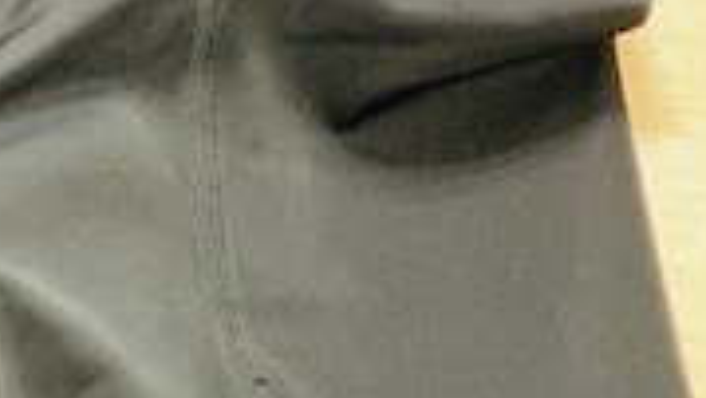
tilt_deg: -61.6
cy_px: 500
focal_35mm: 202
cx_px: -189
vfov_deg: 6.0
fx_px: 3784
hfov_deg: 10.4
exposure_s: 1/60
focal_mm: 6
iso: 160
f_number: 2.4
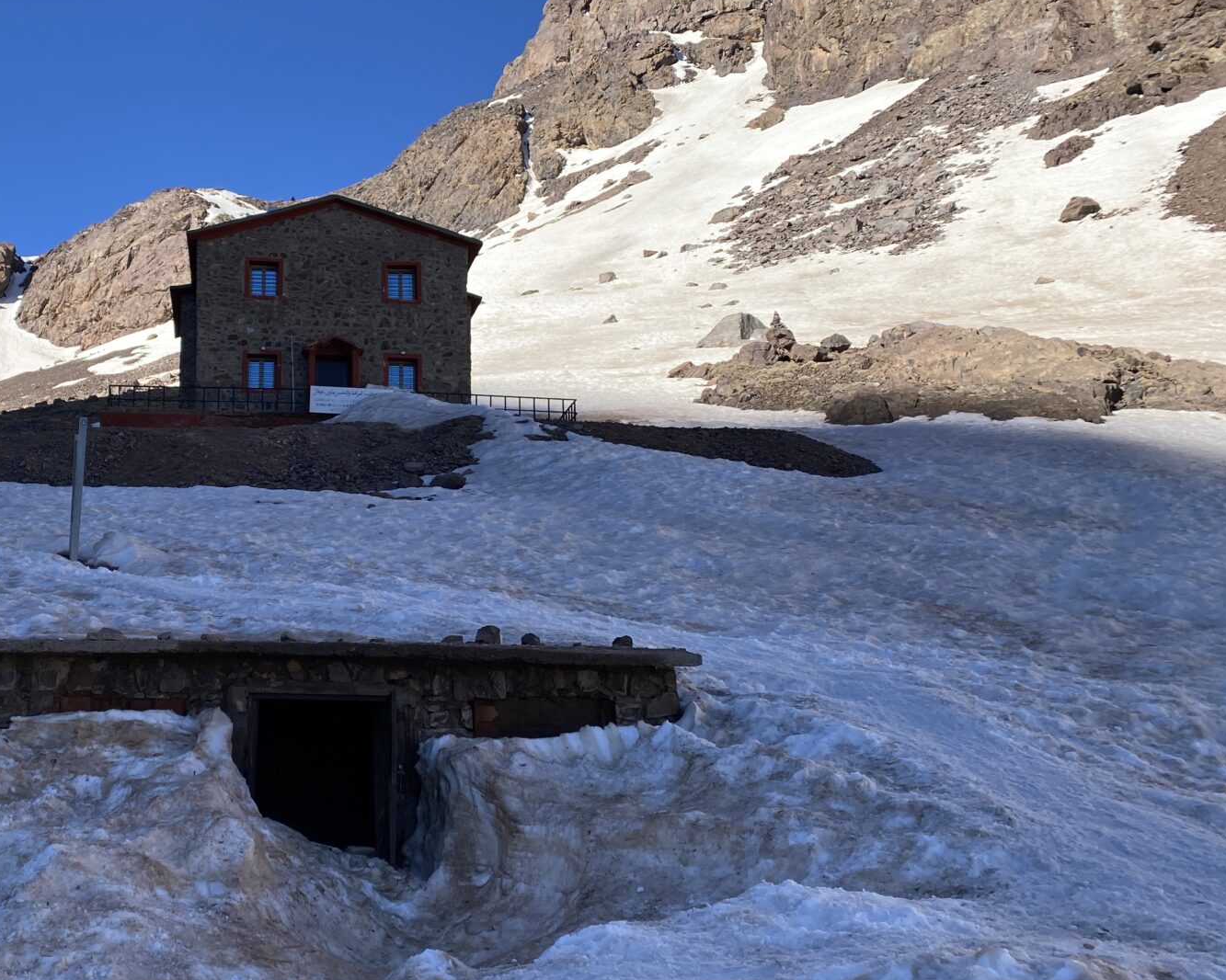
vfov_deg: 38.1
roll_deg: -1.3
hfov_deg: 45.1
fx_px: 1415
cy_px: 415
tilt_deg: +14.3
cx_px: 289
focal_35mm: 39
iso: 32
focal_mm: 4.25
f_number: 1.8
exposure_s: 1/1808
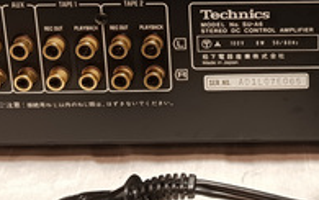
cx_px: 263
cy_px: -11
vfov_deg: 14.6
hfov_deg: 23.1
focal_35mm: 88
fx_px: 765
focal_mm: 4
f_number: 1.8
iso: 320
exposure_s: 1/25
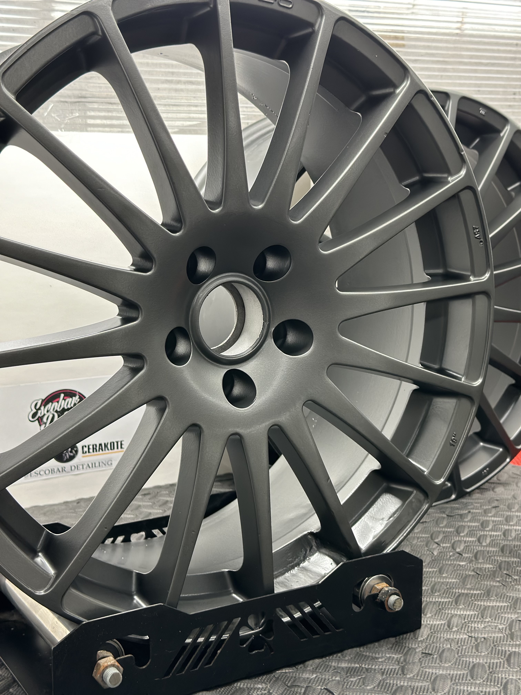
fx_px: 963
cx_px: 260
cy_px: 348
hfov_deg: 30.3
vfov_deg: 39.7
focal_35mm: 48
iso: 160
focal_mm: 6.86
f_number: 1.78
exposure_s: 1/100
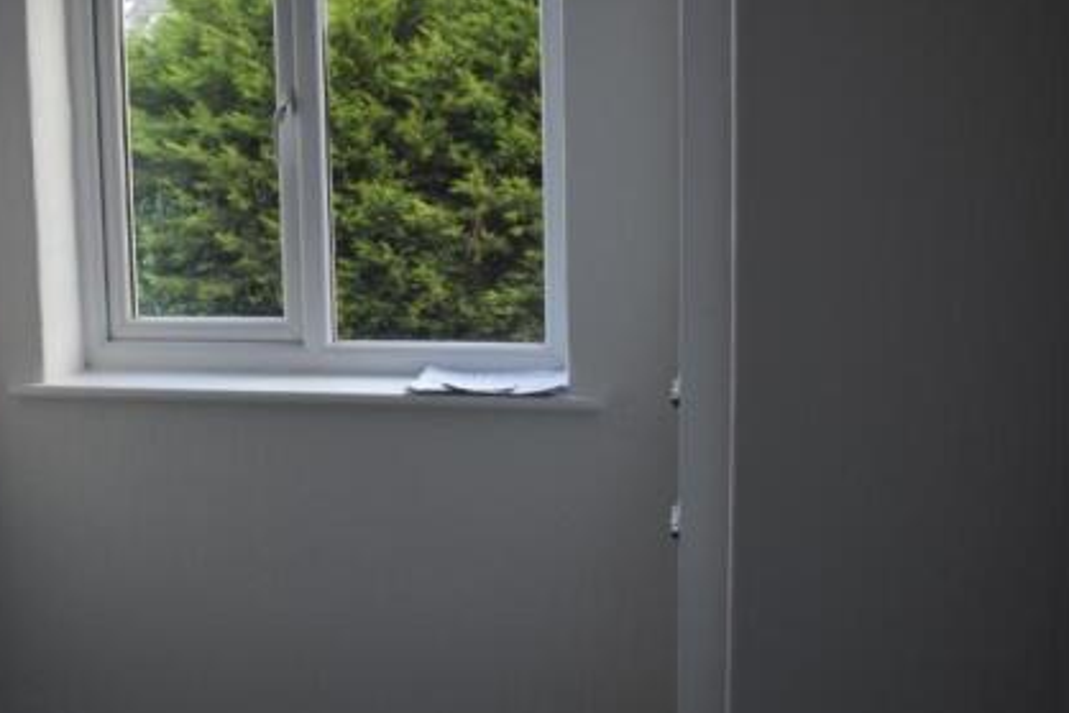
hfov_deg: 41.3
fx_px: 1396
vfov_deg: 28.6
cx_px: 349
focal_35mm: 47
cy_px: 288
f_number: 4.5
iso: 400
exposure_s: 1/80
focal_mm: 20
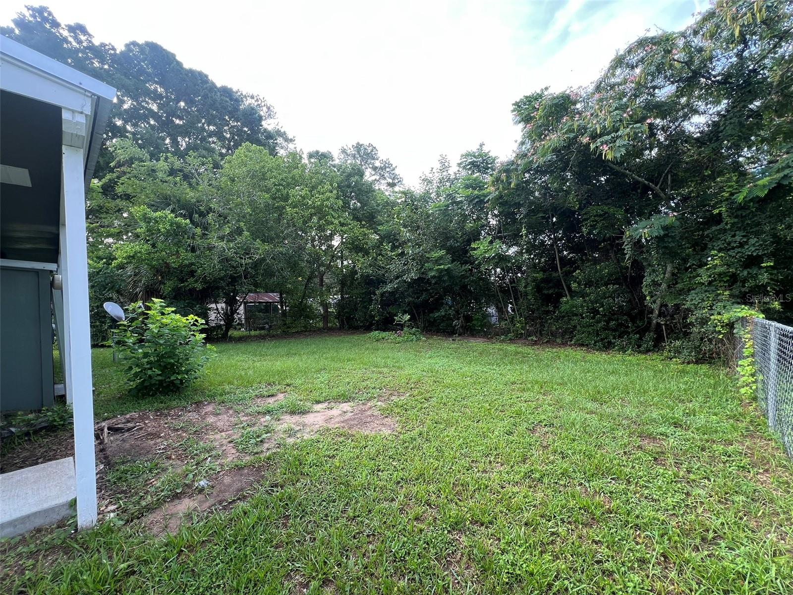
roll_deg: +2.4
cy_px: 298
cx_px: 396
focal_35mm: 13
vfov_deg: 89.9
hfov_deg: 106.2
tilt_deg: -1.1
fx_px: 298
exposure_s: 1/99
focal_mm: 1.57
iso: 32
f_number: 1.8
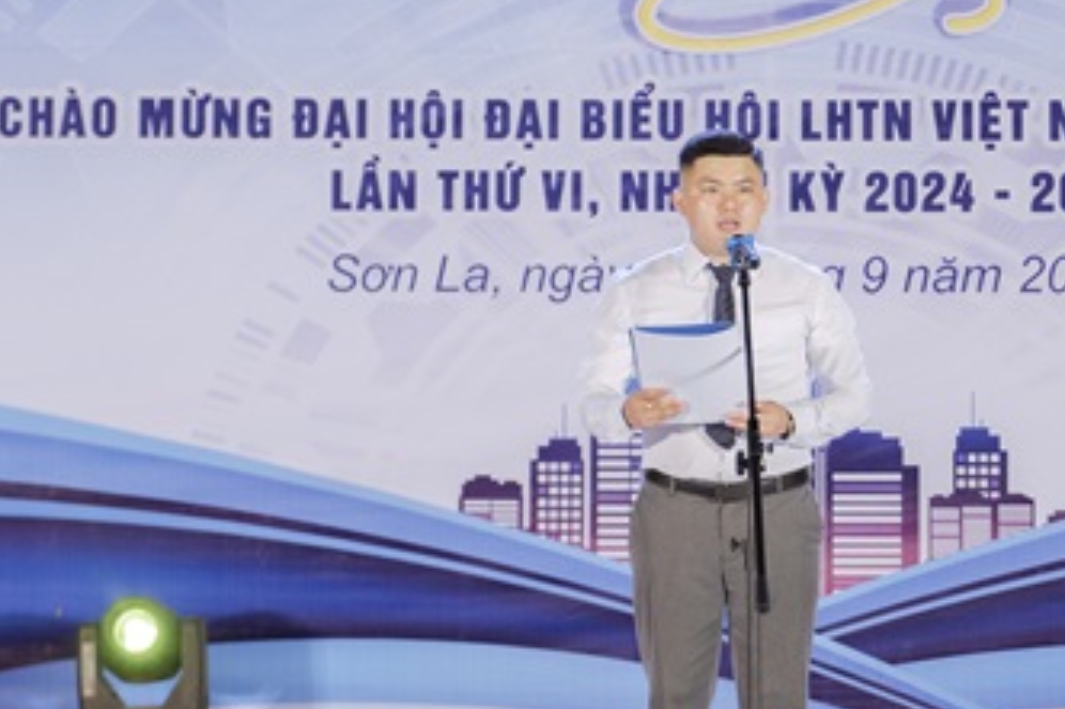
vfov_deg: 6.7
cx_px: 728
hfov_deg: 10.0
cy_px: 22
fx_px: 6061
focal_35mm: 205
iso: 800
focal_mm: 68
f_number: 4
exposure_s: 1/200
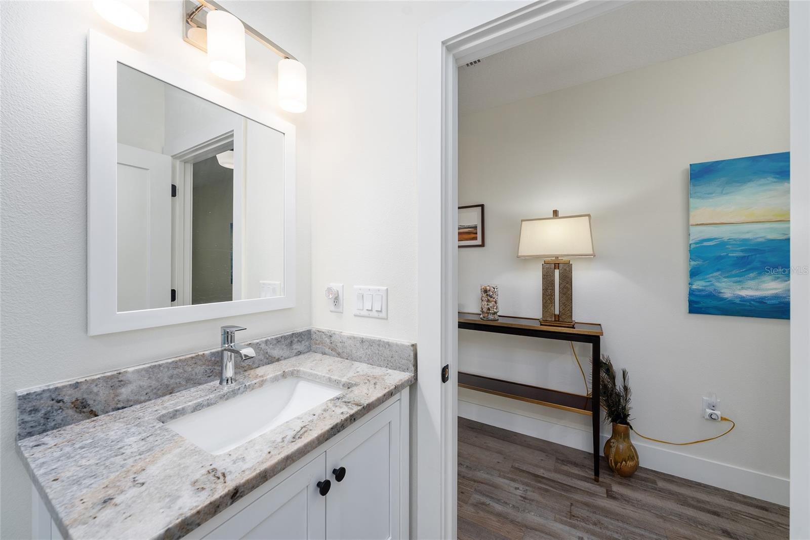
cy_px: 270
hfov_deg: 108.3
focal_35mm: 13
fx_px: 292
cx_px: 405
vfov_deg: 85.4
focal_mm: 13
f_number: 7.1
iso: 320
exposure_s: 1/13
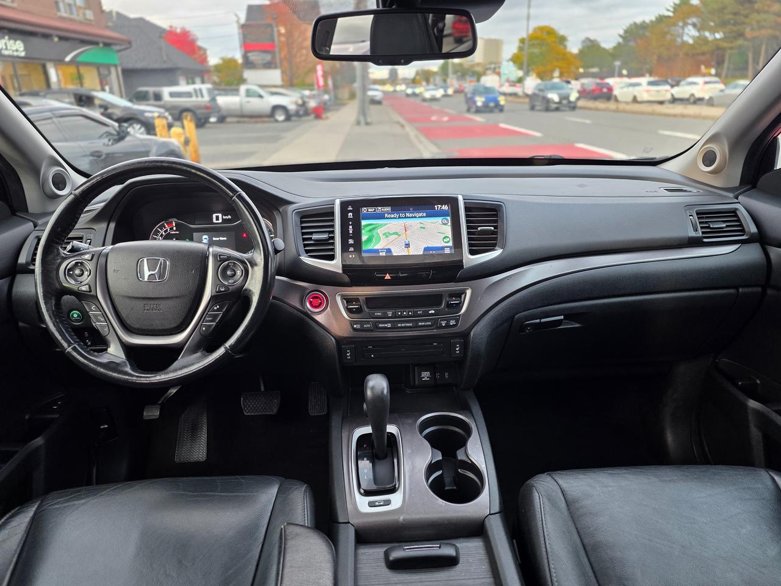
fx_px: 519
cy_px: 293
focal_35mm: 23
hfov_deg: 73.9
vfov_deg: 58.9
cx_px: 390
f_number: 1.7
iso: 200
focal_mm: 6.25
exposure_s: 1/180
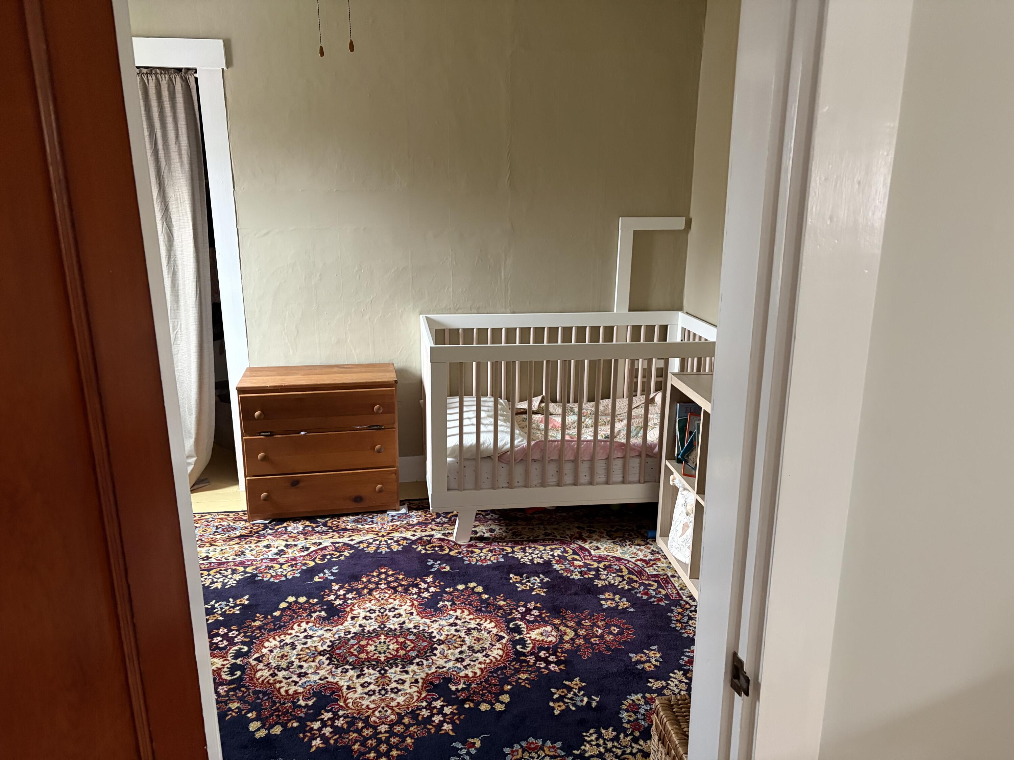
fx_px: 762
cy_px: 380
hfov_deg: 67.3
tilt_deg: -17.0
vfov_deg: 53.1
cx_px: 507
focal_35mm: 26
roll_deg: +1.1
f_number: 1.6
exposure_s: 1/40
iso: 500
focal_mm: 5.96
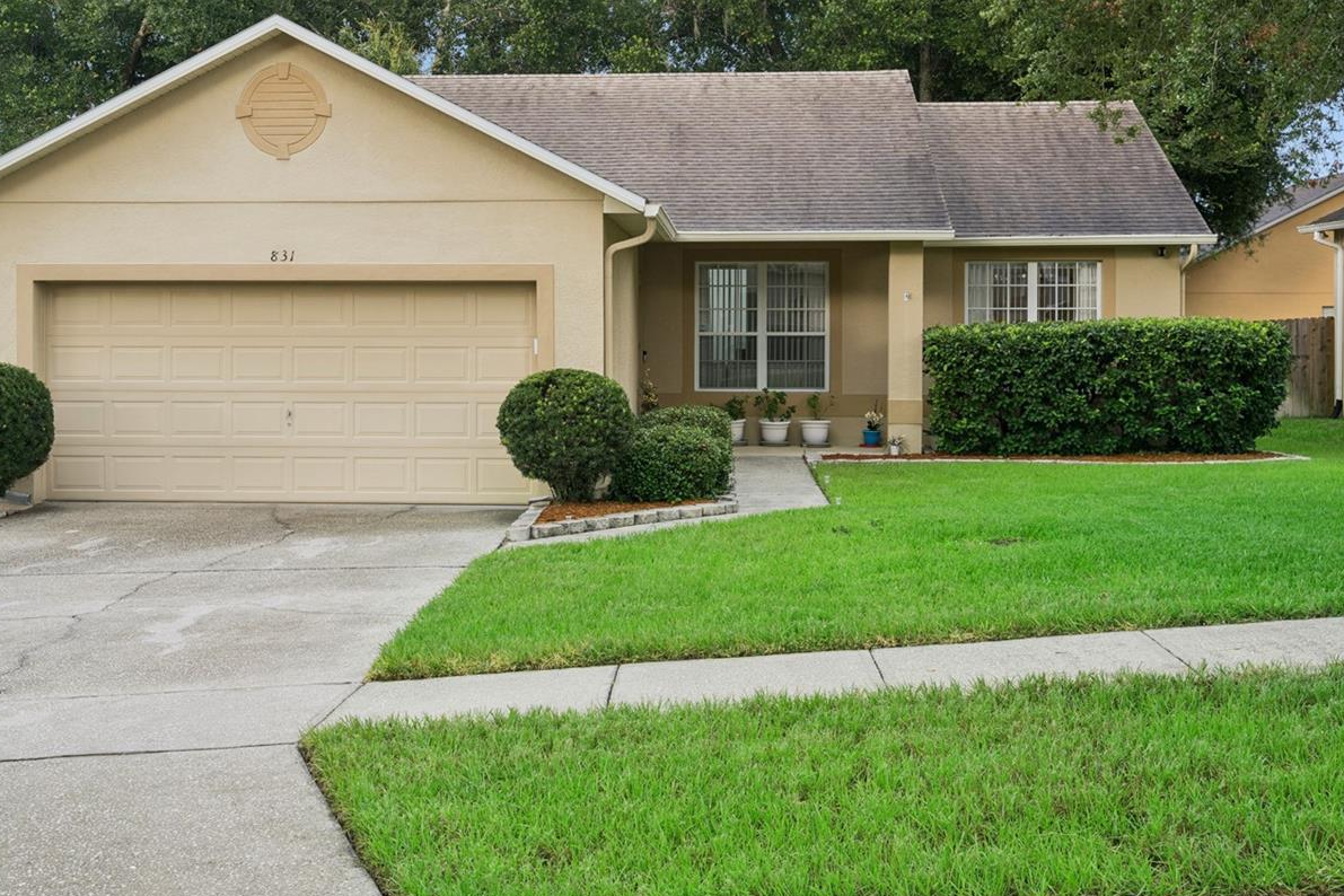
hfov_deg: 41.9
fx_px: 1755
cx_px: 623
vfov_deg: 28.5
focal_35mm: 47
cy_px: 330
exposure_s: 1/30
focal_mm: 35
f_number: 9
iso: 400
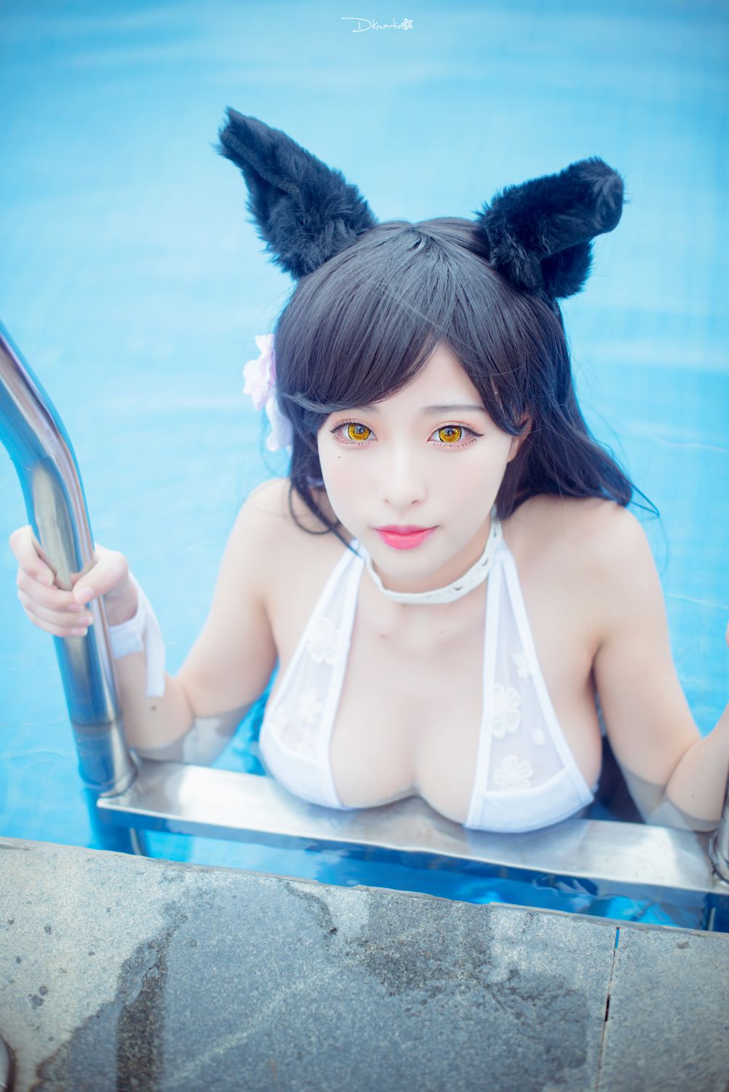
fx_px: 1517
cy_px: 546
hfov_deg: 27.0
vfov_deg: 39.6
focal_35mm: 50
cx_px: 364
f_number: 2.2
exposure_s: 1/800
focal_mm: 50
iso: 200
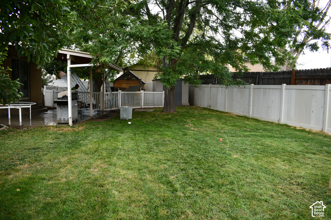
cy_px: 110
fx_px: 248
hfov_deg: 67.4
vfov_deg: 47.9
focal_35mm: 27
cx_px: 166
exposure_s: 1/100
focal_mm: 18
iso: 200
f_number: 5
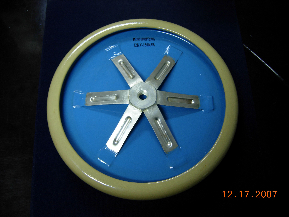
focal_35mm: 36
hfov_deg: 51.4
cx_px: 144
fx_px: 301
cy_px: 108
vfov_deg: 39.7
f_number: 2.7
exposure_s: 1/8
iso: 50
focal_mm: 7.5
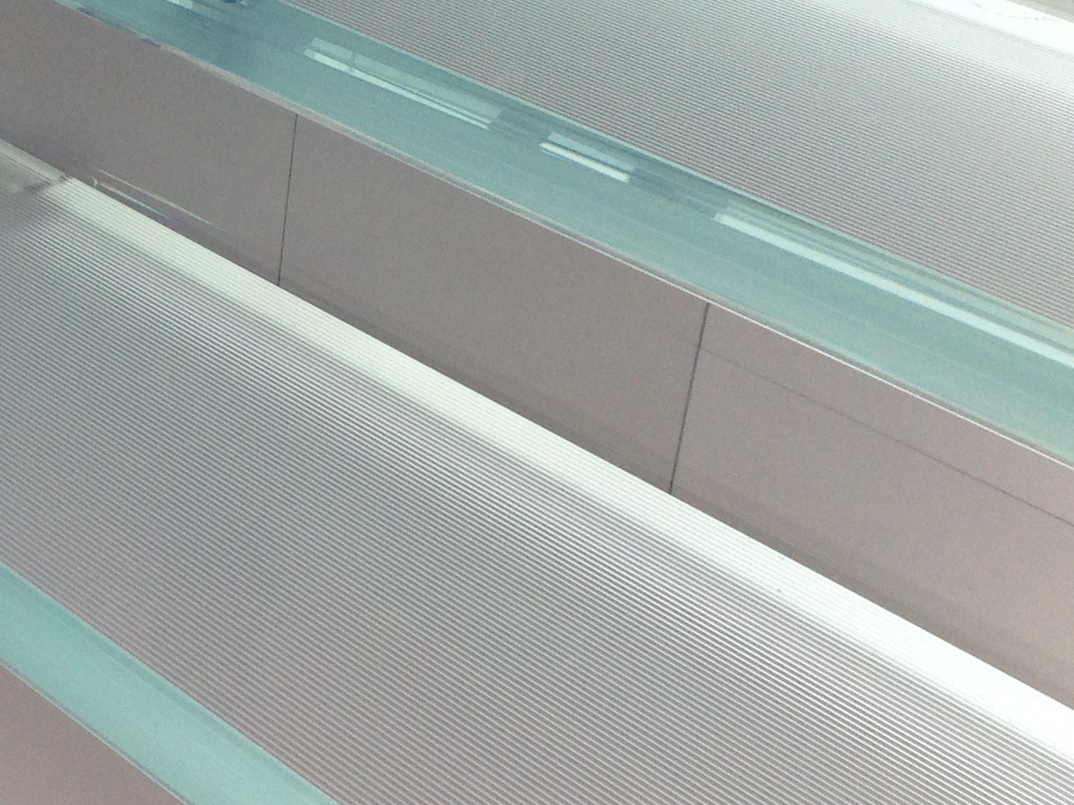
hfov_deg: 21.2
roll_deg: +2.1
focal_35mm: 85
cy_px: 258
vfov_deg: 17.3
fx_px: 2637
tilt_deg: -29.4
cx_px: -256
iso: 80
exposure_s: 1/120
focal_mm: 4.12
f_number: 2.4
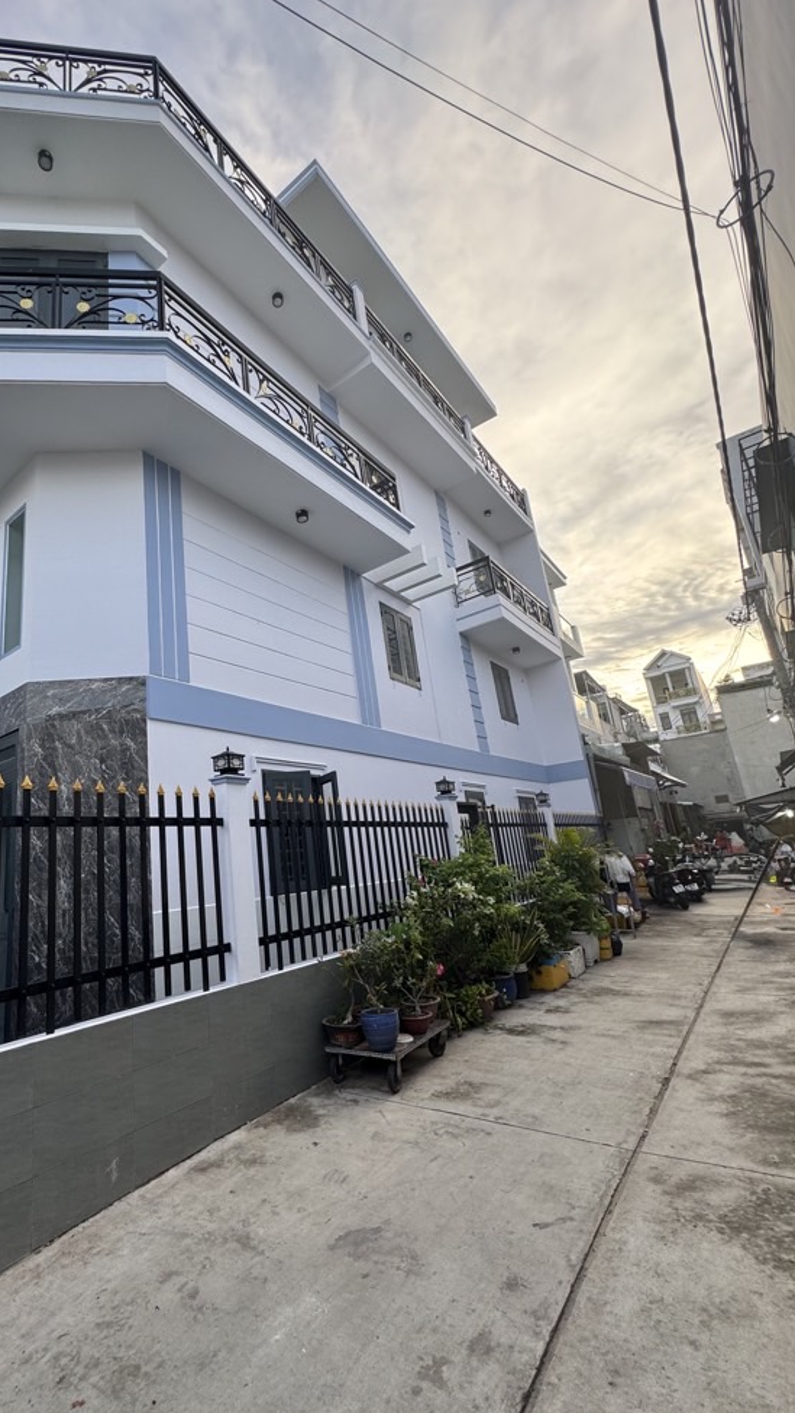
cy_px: 714
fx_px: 600
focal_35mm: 16
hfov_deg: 65.6
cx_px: 275
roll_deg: +5.1
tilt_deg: +15.5
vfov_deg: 99.4
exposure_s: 1/99
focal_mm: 2.22
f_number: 2.2
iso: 40
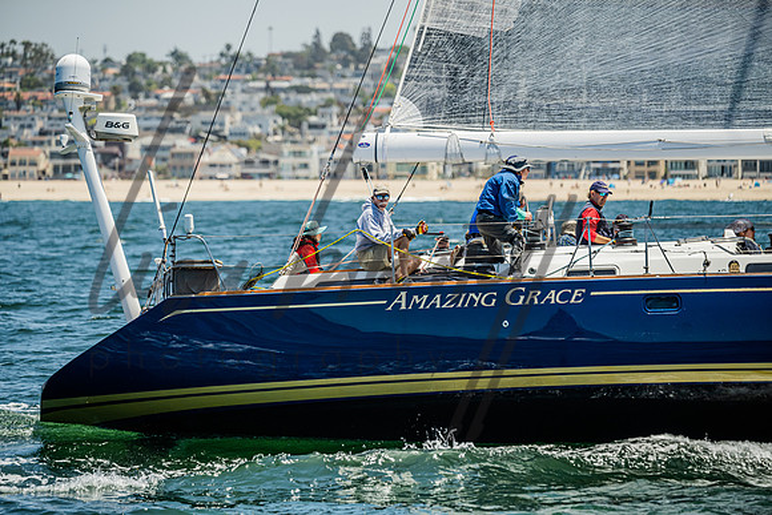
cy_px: 258
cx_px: 386
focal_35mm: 270
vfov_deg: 5.1
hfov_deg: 7.6
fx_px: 5791
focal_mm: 270
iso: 320
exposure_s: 1/800
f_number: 5.6
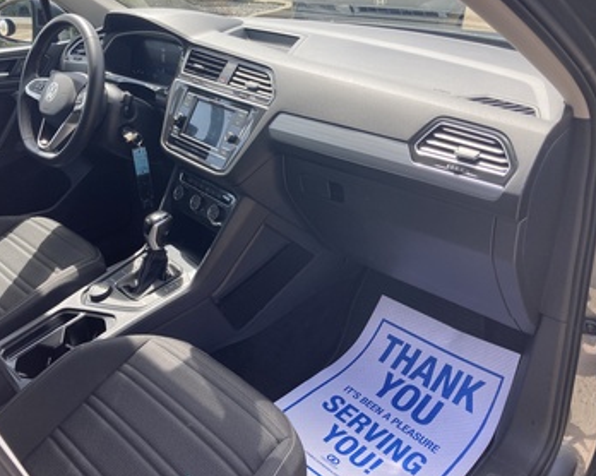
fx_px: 582
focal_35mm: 33
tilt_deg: -27.1
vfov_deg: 44.4
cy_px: 210
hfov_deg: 54.1
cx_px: 257
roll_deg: +3.2
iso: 20
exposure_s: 1/289
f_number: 1.8
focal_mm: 3.99
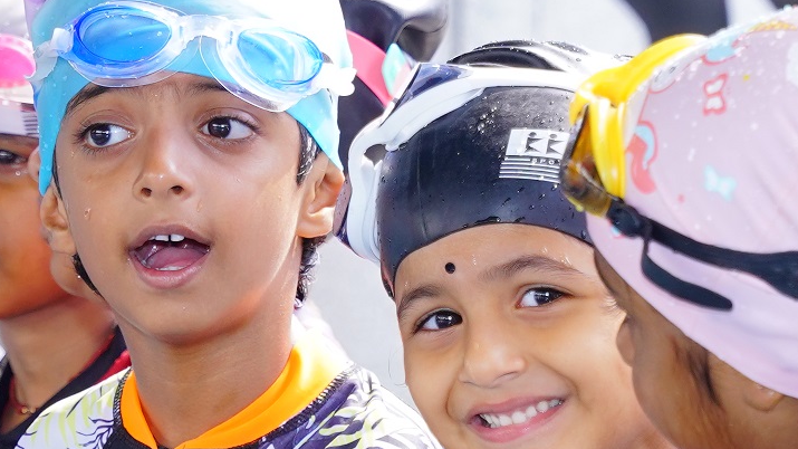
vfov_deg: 3.6
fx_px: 7130
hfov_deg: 6.4
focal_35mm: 337
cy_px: 512
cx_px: 257
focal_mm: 59.9
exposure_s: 1/250
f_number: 4
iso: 320
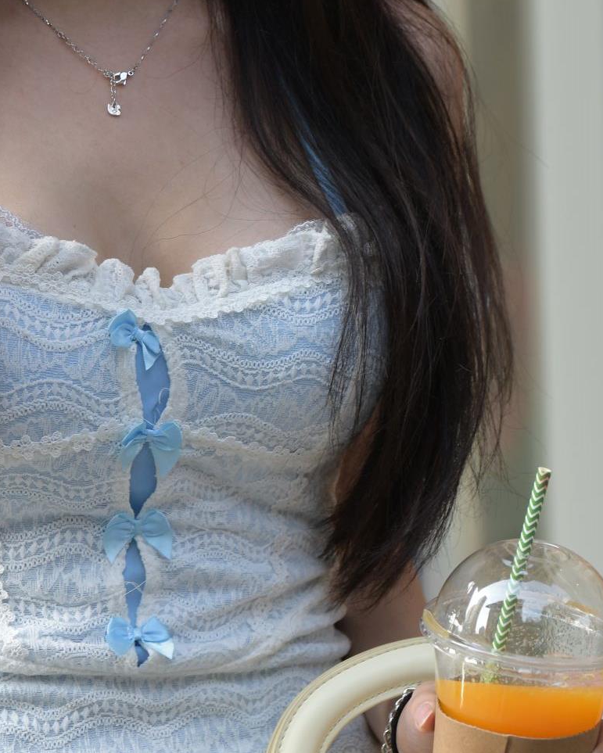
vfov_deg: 5.0
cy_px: -28
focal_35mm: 386
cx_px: 79
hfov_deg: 4.0
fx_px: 8607
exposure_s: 1/640
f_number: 4.5
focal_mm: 160
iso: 500
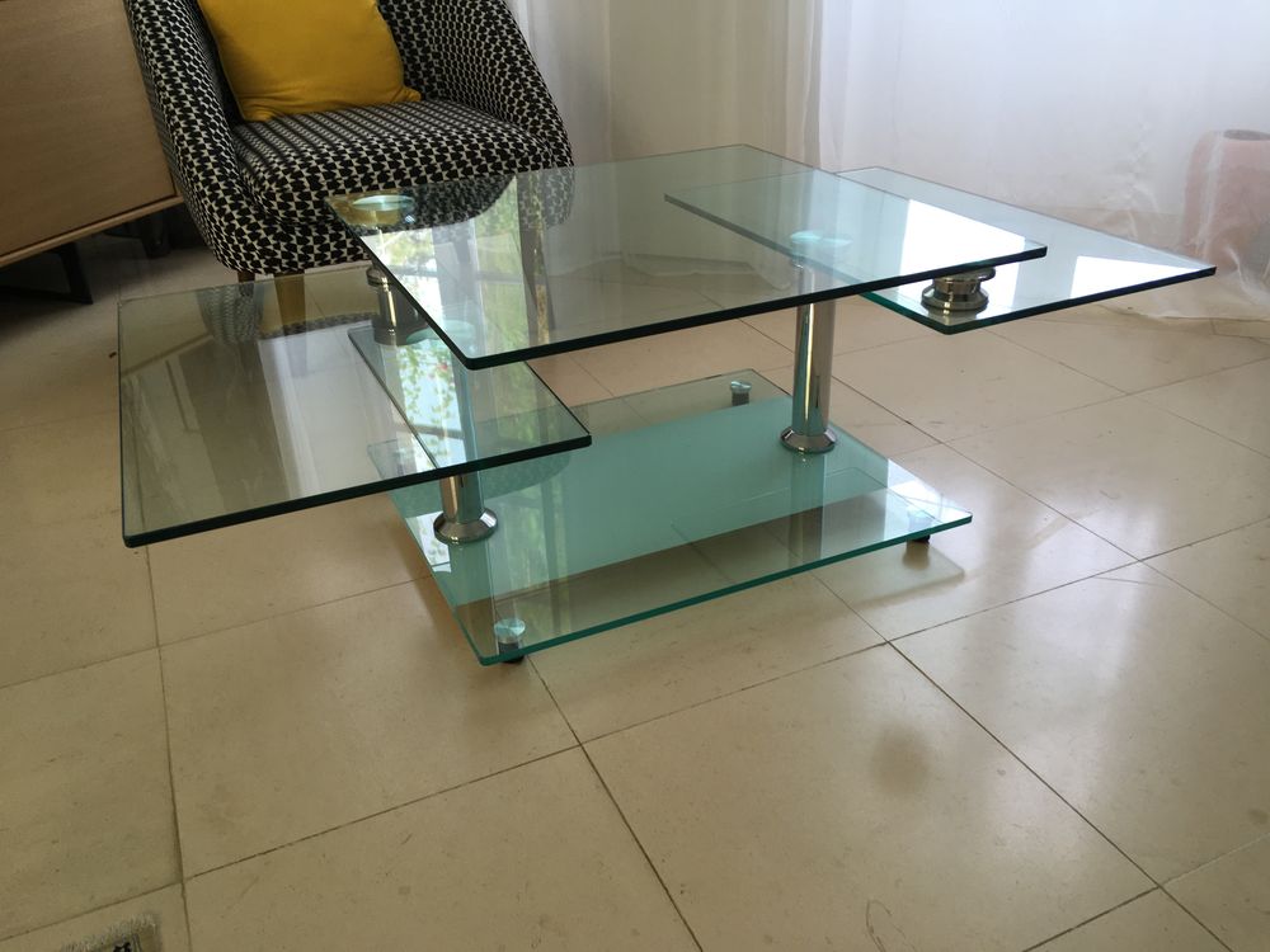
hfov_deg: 61.7
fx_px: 1064
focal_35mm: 29
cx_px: 635
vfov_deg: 48.2
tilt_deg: -29.1
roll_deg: +2.8
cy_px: 476
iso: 32
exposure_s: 1/50
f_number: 2.2
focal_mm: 4.15
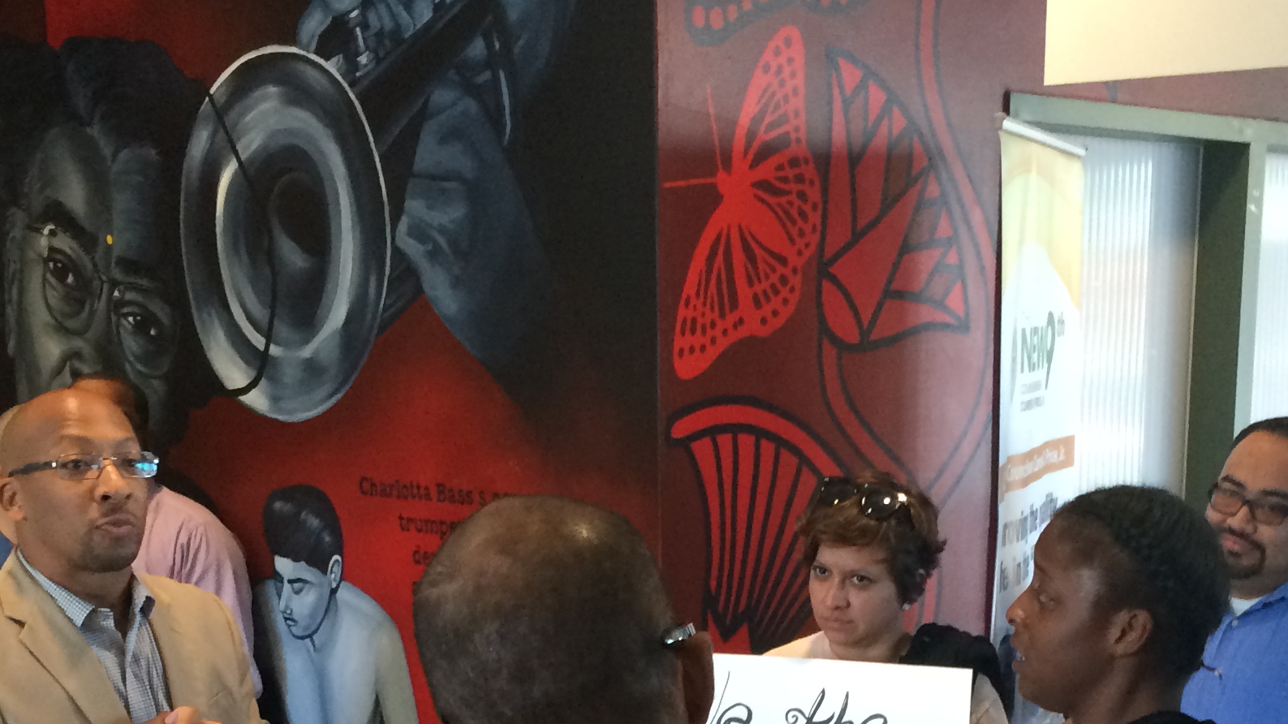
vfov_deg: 17.6
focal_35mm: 65
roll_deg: +2.0
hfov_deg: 32.3
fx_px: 2220
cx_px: 757
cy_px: 895
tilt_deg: -17.2
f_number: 2.2
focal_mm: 4.15
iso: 160
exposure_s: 1/30
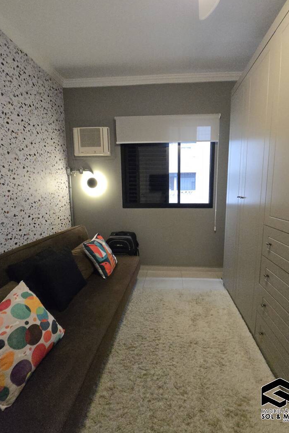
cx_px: 158
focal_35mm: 14
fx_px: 169
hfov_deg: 81.0
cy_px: 214
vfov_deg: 104.3
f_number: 2.2
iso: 400
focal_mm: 1.7
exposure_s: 1/60
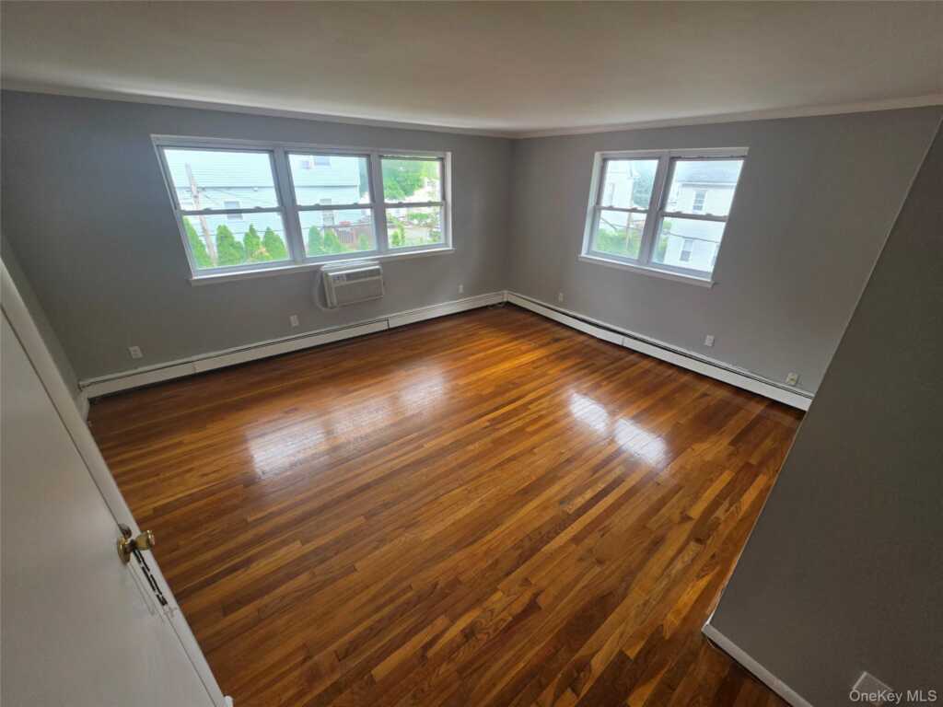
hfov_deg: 106.2
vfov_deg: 89.9
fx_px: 354
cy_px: 354
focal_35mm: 13
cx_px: 472
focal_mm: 2.2
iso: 50
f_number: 1.9
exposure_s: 1/120
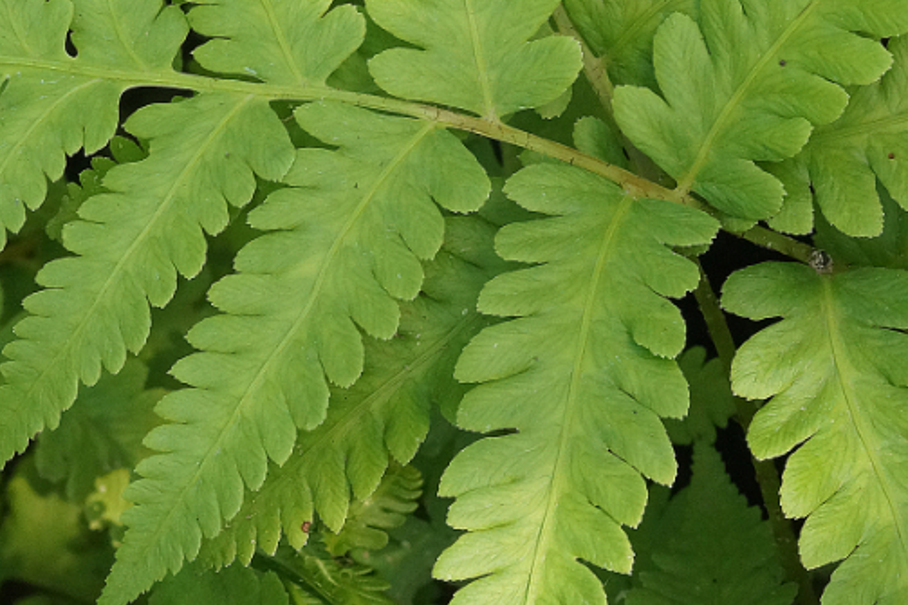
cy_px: 186
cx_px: 424
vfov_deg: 3.8
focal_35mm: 358
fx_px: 9026
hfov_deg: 5.8
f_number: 10
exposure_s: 1/160
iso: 1000
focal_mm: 100
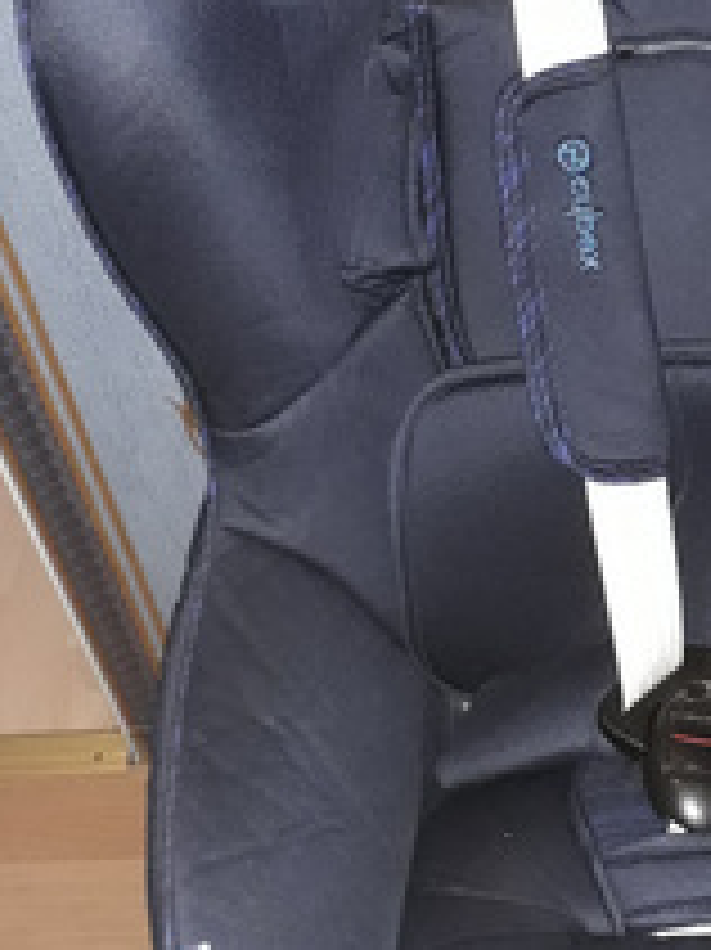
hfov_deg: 22.2
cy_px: 365
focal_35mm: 64
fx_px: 1754
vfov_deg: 30.2
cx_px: 691
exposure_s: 1/25
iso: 200
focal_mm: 3.6
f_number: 1.9
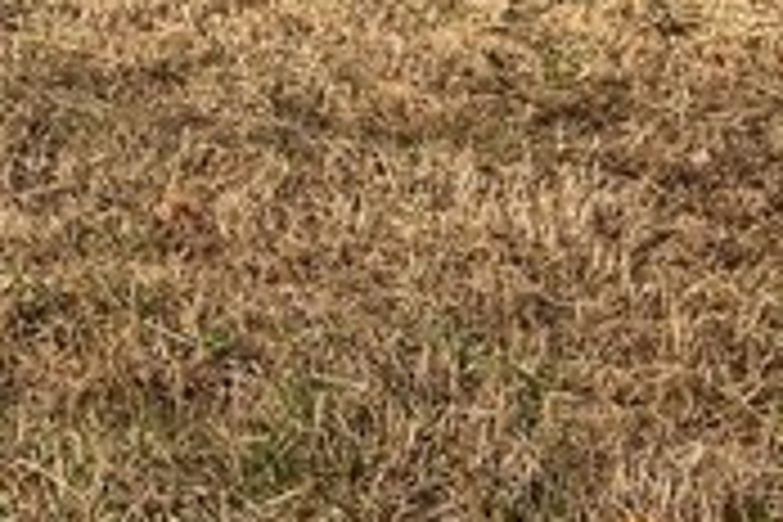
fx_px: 2305
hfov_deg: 14.6
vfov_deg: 11.3
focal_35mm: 106
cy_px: -630
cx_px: -947
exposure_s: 1/400
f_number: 8
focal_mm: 17
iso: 800
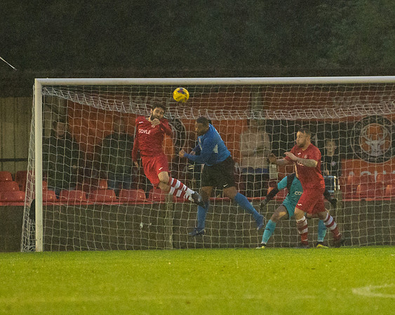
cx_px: 310
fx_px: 7155
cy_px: 156
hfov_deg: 3.2
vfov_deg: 2.5
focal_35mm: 612
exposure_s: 1/1000
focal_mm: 200
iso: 5000
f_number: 2.8
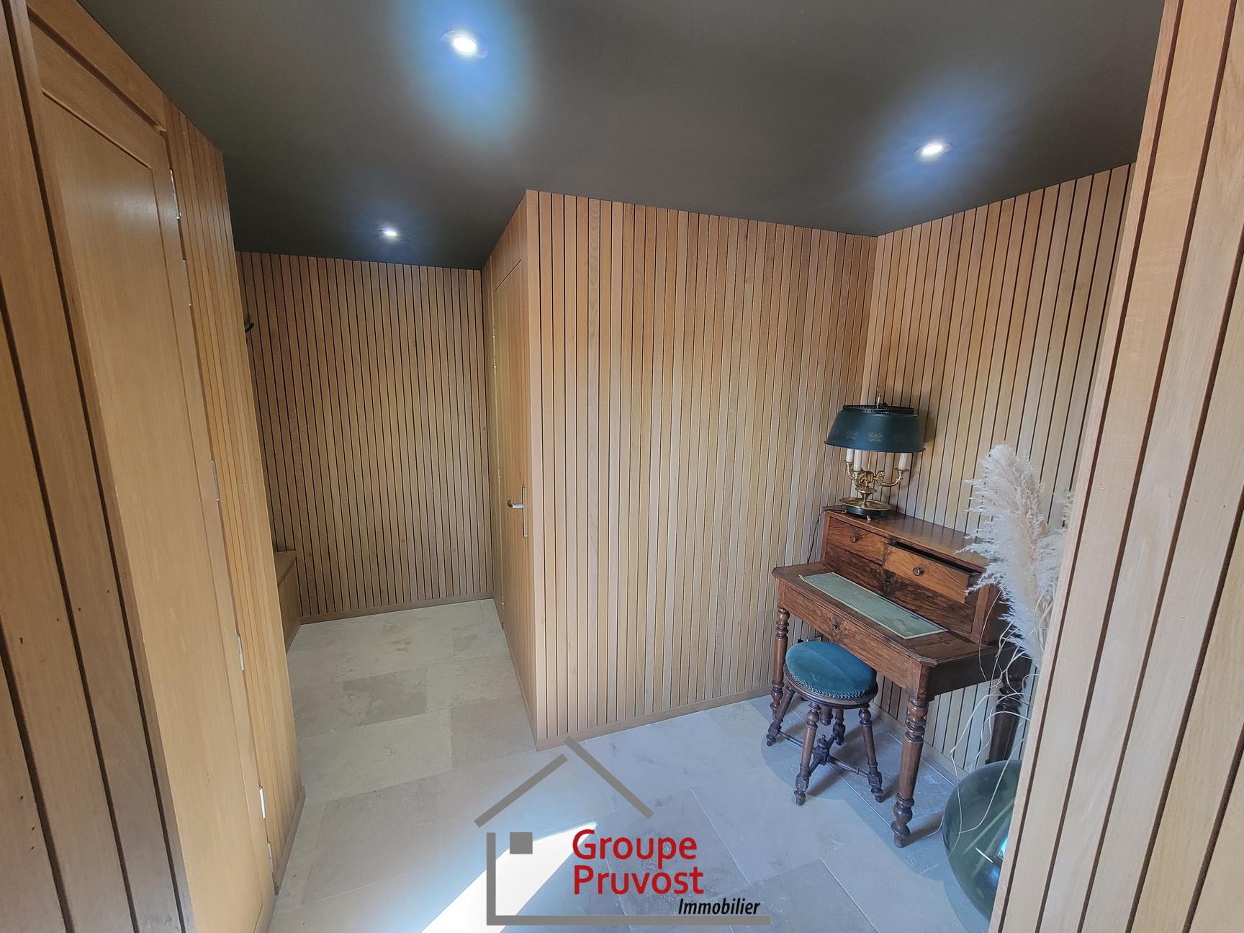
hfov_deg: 106.2
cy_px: 466
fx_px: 467
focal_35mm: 13
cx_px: 622
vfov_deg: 89.9
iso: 160
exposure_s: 1/50
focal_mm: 2.2
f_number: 2.2
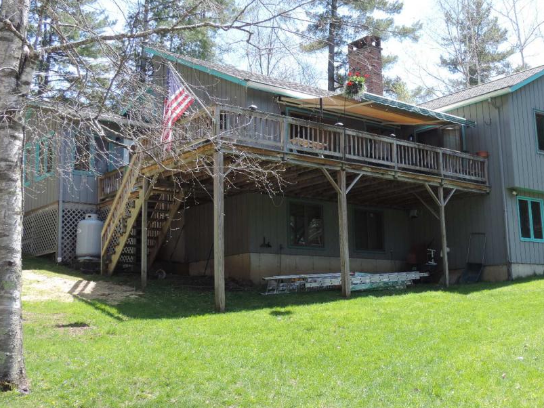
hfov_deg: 37.3
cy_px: 183
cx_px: 329
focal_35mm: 51
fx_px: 801
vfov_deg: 28.5
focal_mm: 7.1
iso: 80
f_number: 3.3
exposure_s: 1/200
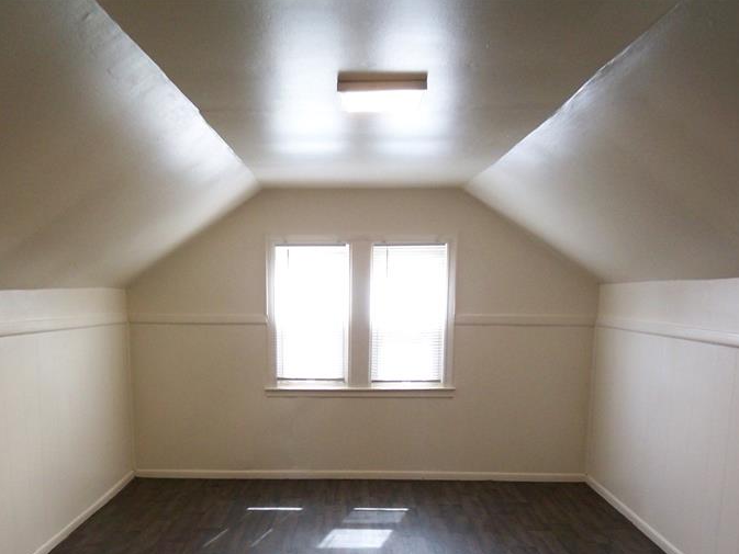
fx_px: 747
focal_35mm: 35
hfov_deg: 52.5
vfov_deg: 39.6
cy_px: 418
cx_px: 333
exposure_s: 1/30
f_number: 2.8
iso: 125
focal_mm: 3.8
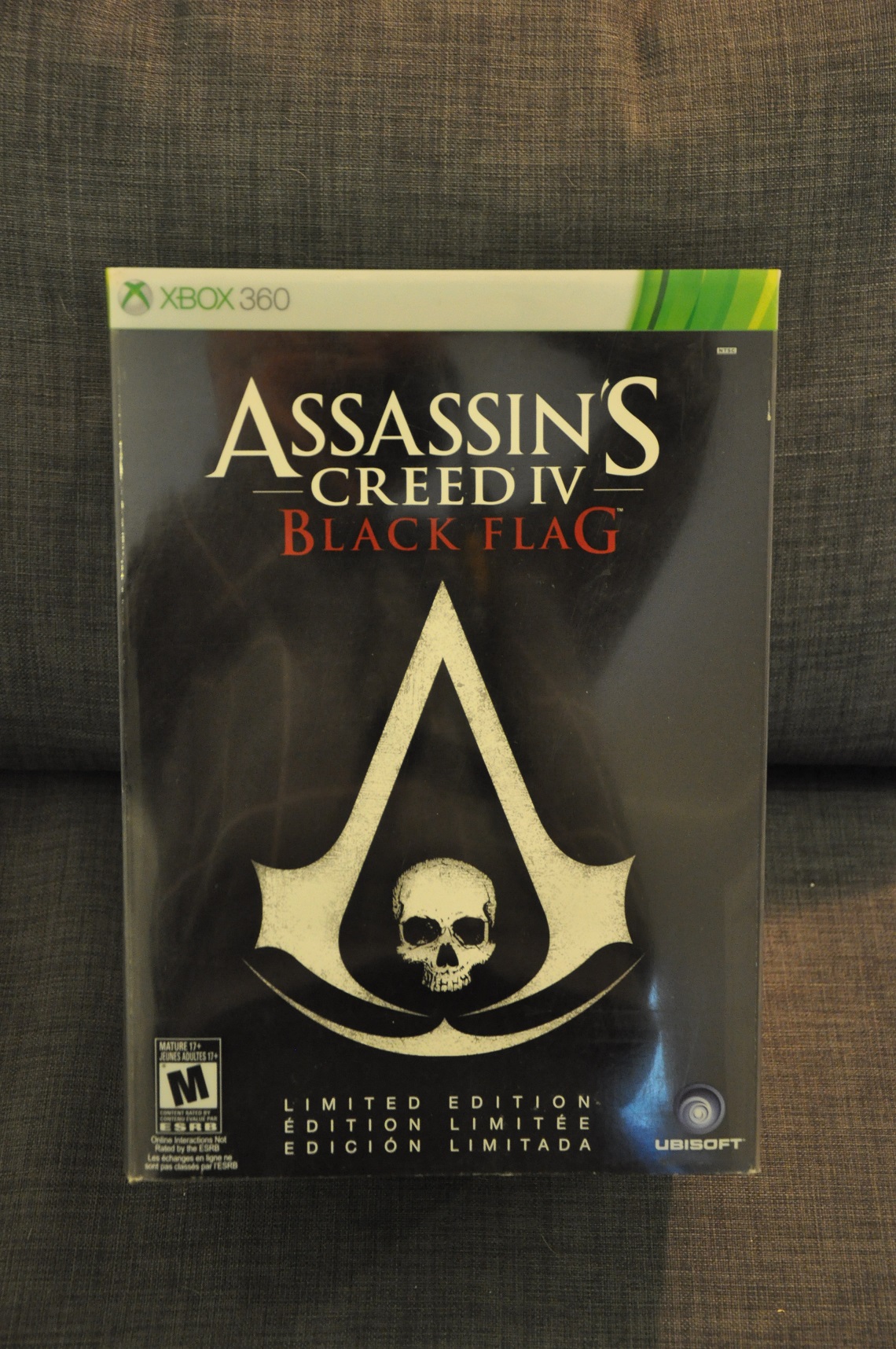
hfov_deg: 23.7
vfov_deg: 35.1
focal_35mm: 57
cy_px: 674
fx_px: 2133
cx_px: 448
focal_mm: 38
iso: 1400
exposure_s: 1/8
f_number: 4.5
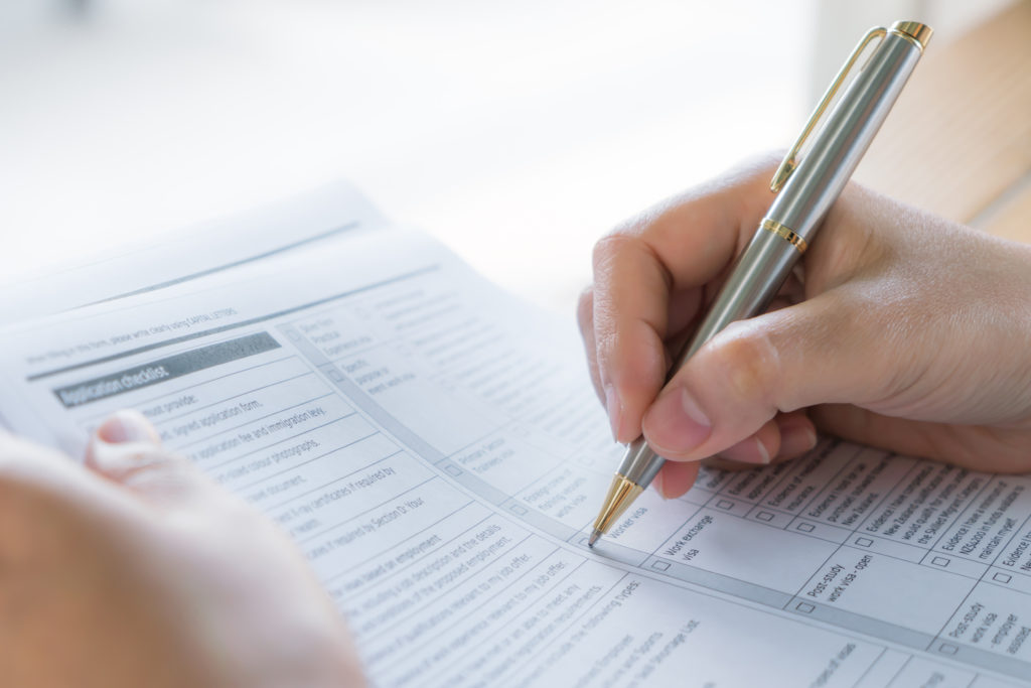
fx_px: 2349
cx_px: 516
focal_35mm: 82
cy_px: 344
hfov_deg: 24.8
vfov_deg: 16.7
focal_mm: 55
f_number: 4
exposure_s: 1/80
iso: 160
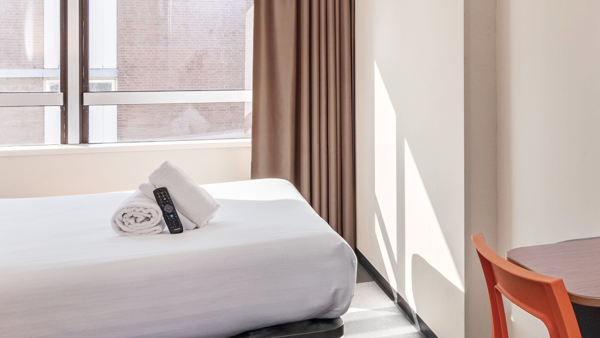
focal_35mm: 45
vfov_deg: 26.0
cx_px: 498
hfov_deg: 42.8
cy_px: 72
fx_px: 718
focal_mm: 19.5
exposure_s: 1/200
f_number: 10
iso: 800
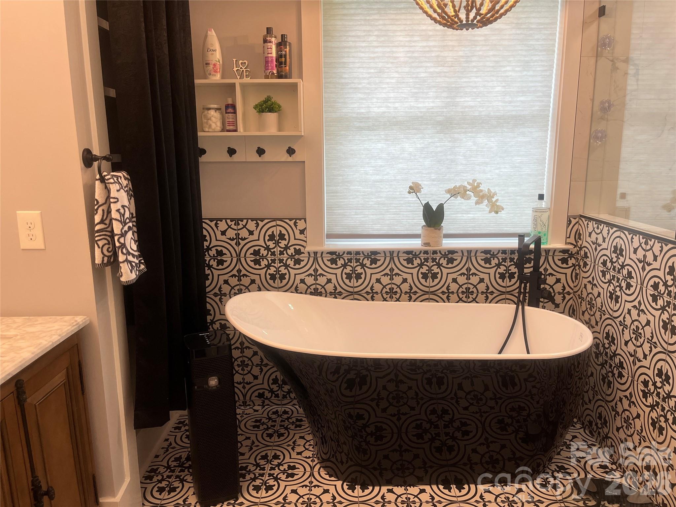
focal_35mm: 26
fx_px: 508
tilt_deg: -10.7
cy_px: 254
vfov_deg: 53.1
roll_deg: +0.5
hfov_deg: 67.3
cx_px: 338
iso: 100
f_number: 1.6
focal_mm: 5.1
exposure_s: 1/120
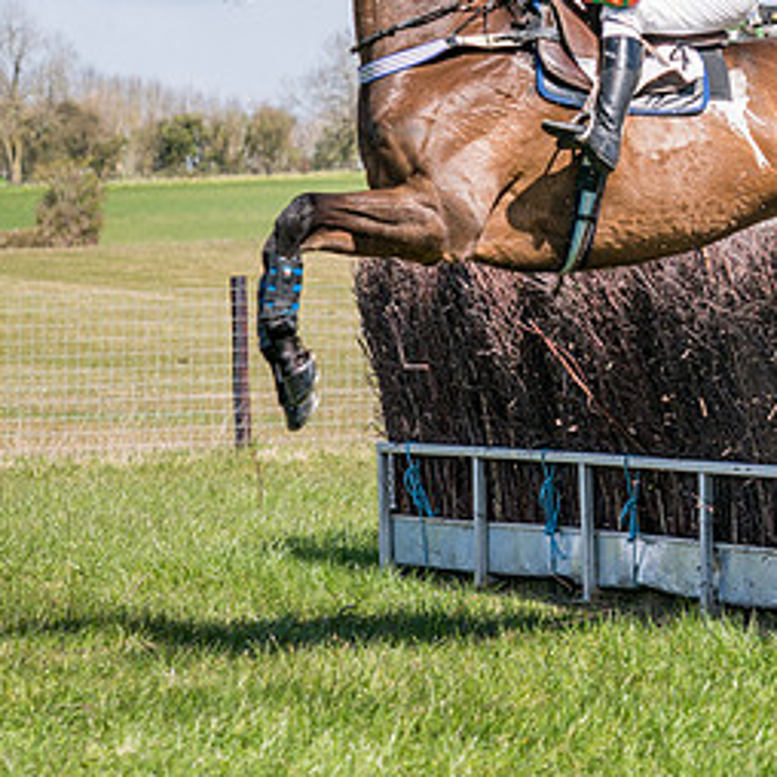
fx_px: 5333
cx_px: 581
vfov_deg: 8.3
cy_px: 137
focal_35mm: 210
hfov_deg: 8.3
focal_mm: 86
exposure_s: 1/1600
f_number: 4
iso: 200
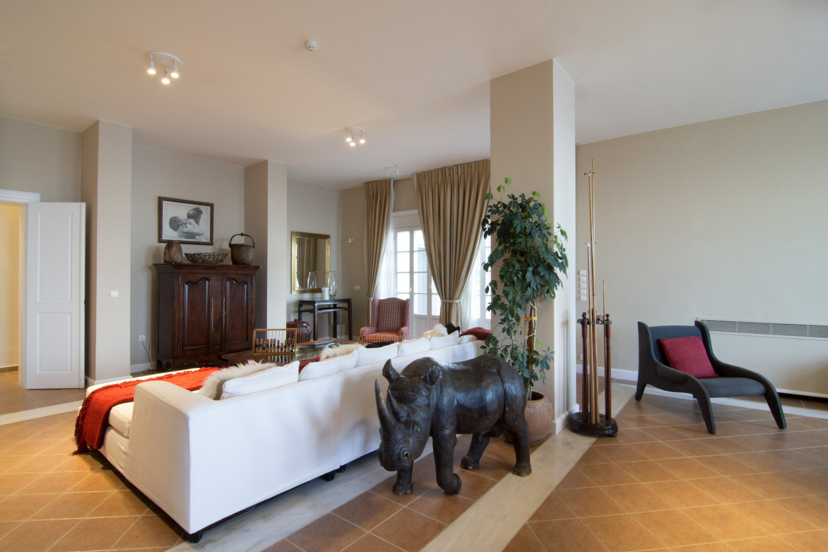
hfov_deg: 92.4
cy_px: 276
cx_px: 414
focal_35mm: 17
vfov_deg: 69.7
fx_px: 397
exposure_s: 5
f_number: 16
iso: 200
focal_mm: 11.5
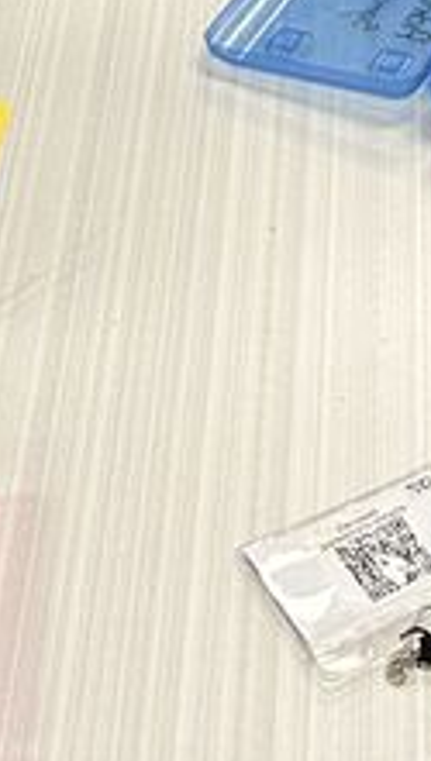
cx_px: 317
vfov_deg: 14.9
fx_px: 2650
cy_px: -461
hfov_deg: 9.3
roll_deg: +1.5
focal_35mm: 131
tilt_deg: -27.6
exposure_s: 1/60
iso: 250
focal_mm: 5.7
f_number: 1.5
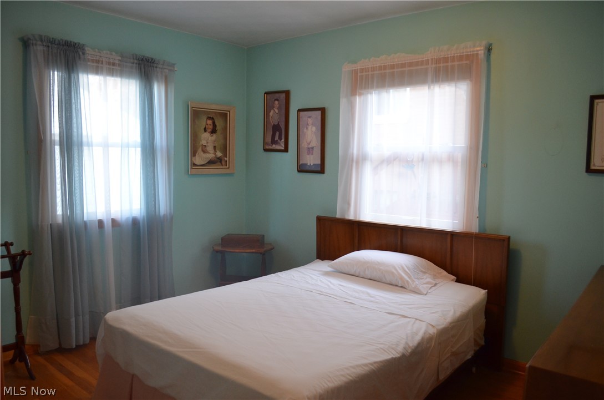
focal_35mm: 27
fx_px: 452
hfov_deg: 67.5
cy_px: 200
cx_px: 302
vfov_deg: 47.7
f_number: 4
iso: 800
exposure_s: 1/60
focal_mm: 18
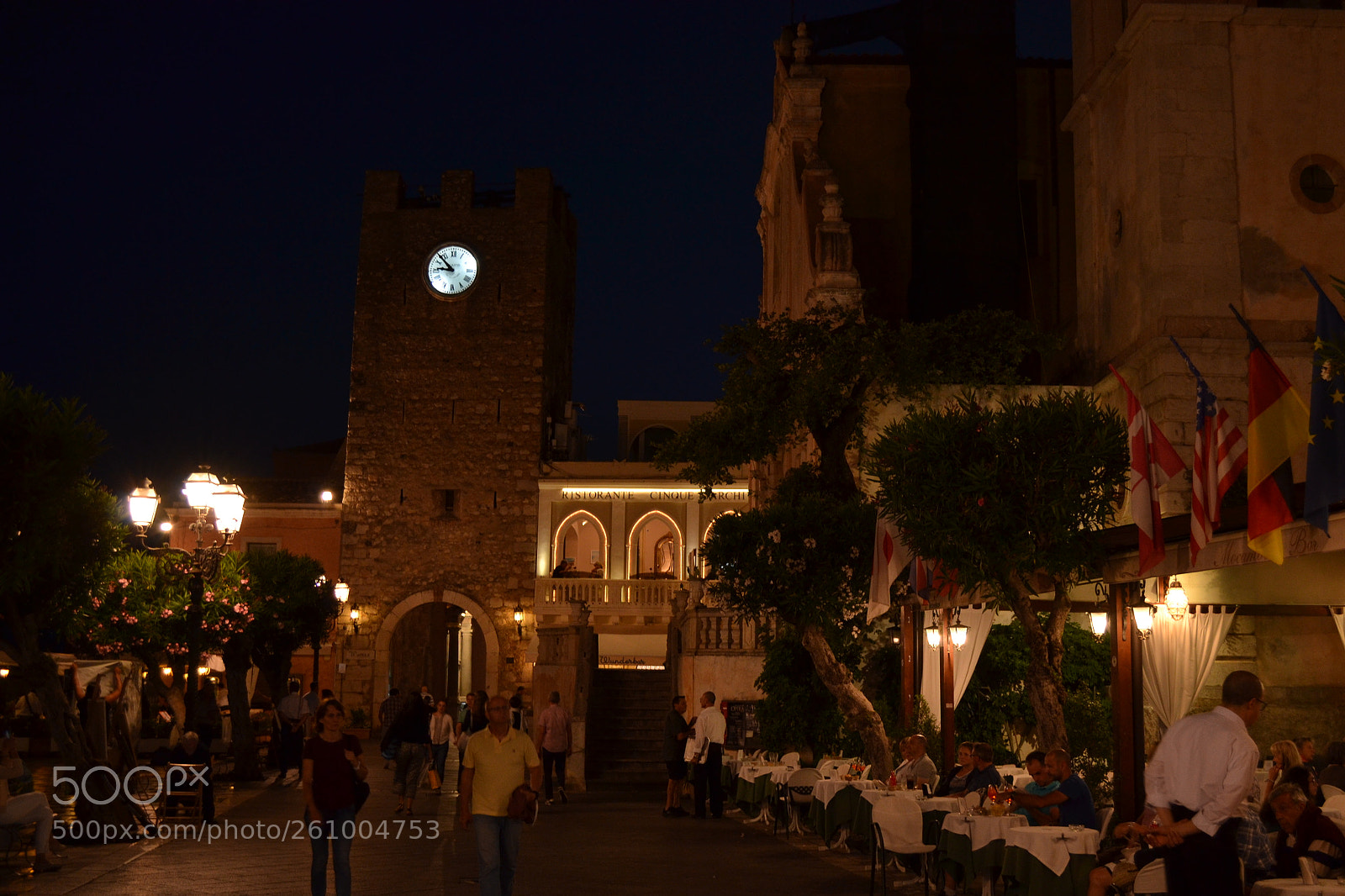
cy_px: 448
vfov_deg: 34.2
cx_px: 672
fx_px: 1457
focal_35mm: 39
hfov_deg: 49.6
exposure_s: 1/15
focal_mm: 26
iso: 450
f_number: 4.2
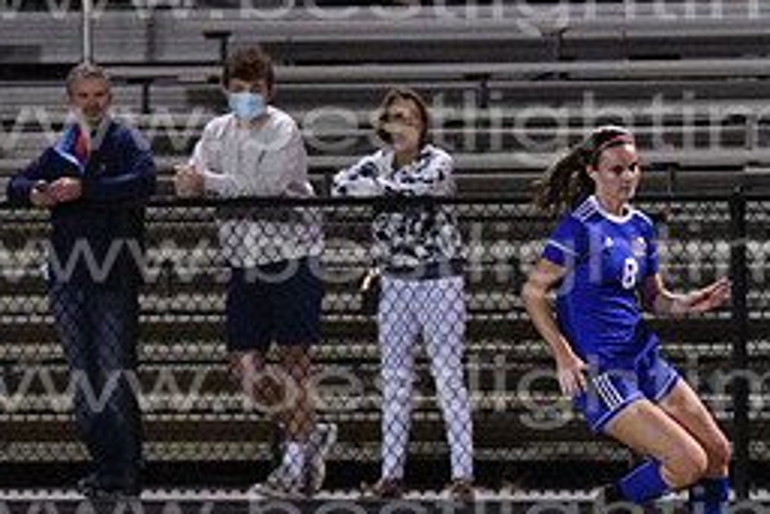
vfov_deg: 1.3
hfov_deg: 2.0
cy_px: 326
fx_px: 21828
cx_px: 641
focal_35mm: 1020
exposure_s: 1/640
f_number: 3.5
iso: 10000
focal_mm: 300
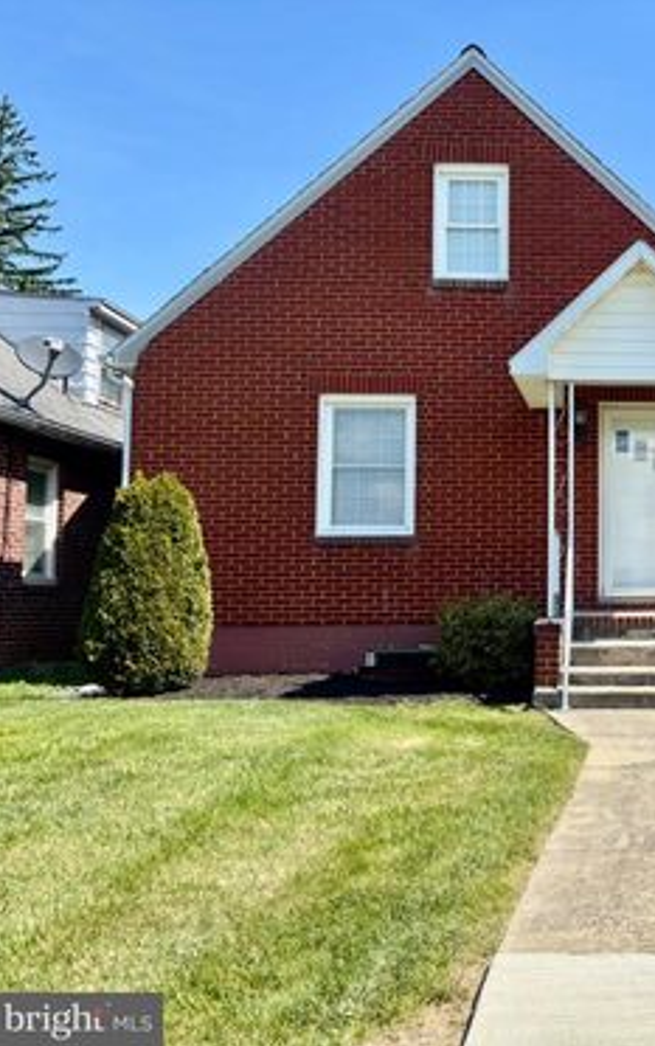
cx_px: 694
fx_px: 1055
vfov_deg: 52.7
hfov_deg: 31.2
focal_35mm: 37
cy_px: 522
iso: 50
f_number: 1.6
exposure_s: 1/1984
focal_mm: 5.96
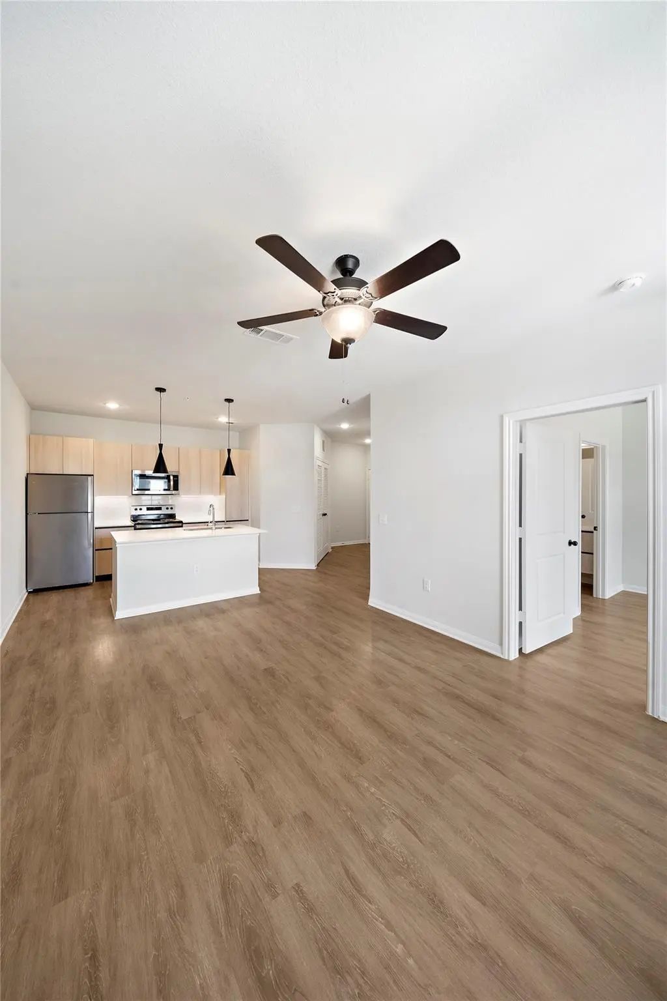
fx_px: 333
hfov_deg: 90.0
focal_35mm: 12
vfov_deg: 112.6
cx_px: 334
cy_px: 500
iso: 640
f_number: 8
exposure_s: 1/40
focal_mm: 12
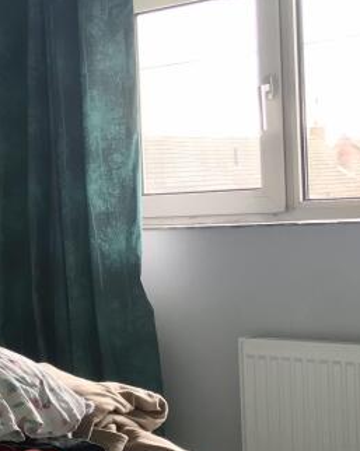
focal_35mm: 87
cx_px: -226
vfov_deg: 22.0
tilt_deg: -1.3
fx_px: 1160
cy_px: 263
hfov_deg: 15.8
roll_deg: +3.1
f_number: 1.8
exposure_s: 1/50
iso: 25
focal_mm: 3.99
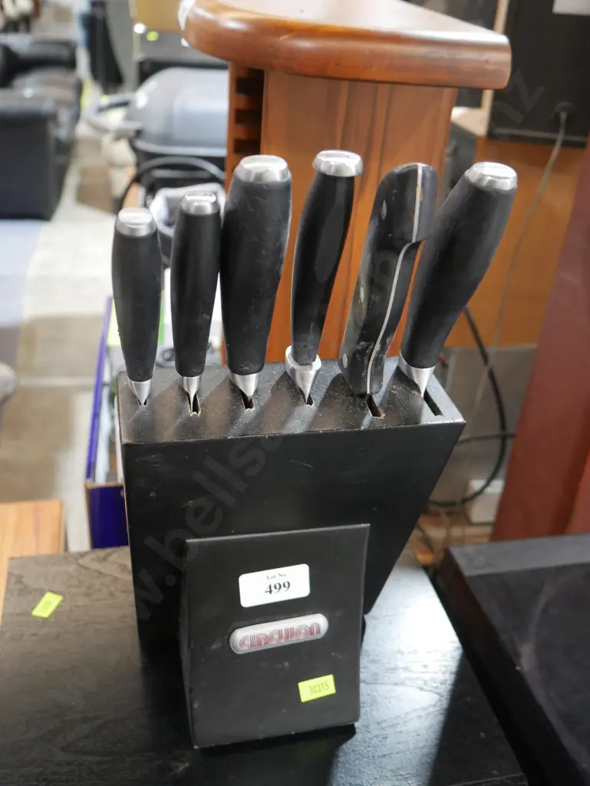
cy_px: 393
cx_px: 295
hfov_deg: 41.8
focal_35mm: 34
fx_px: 772
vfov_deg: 53.9
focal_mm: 17
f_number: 4
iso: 2000
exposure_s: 1/60
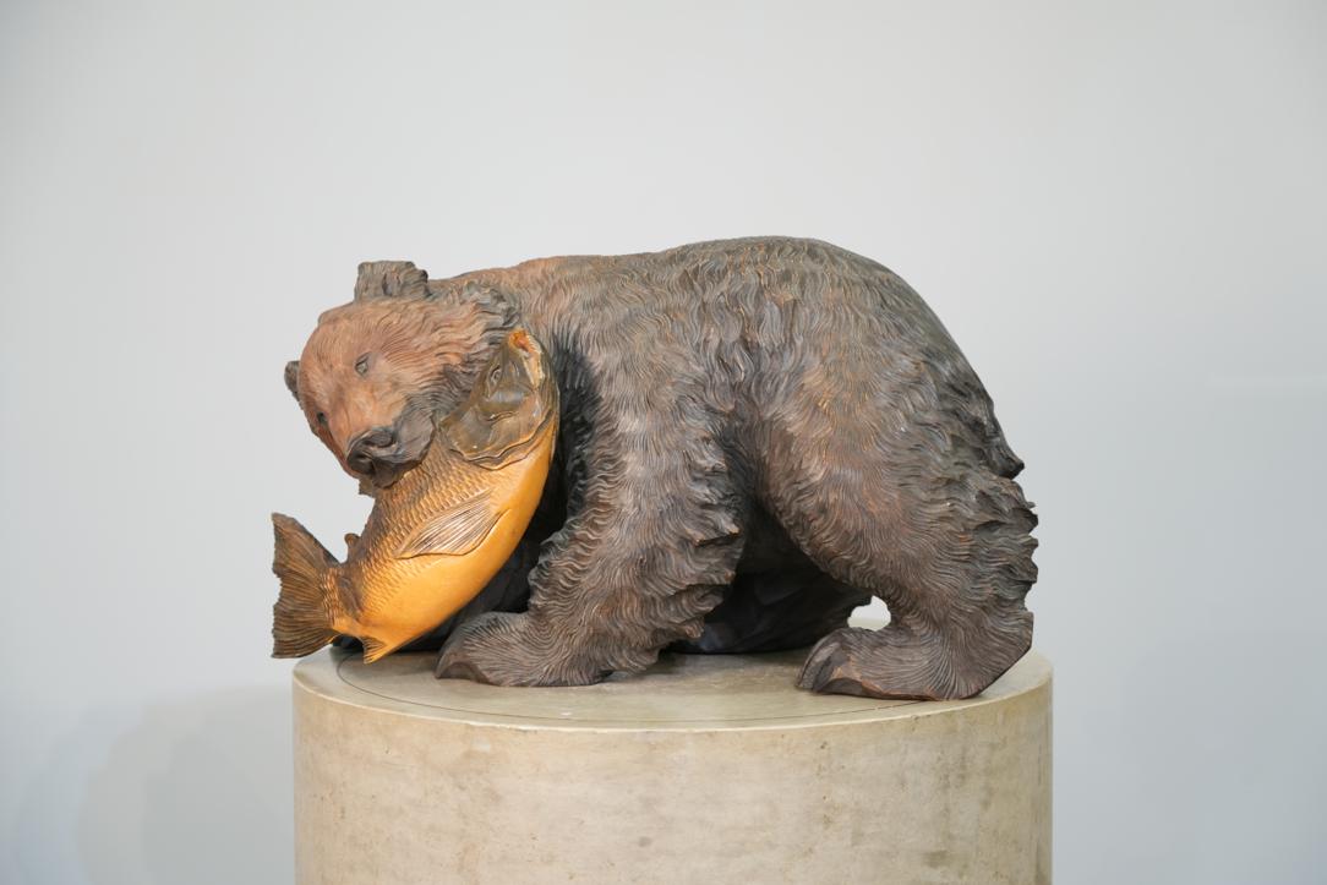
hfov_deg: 28.8
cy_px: 442
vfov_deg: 19.5
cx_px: 664
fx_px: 2580
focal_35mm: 70
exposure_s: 1/80
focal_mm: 70
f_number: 4
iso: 1000
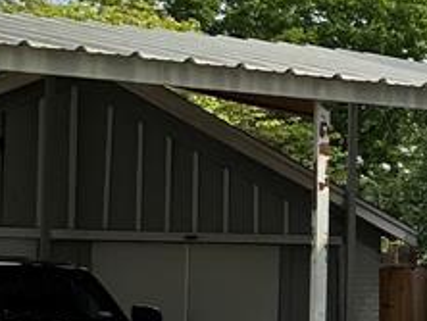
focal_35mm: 129
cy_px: 233
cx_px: 810
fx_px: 1593
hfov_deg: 13.4
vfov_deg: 11.5
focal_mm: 3
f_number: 1.8
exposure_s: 1/1786
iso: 25
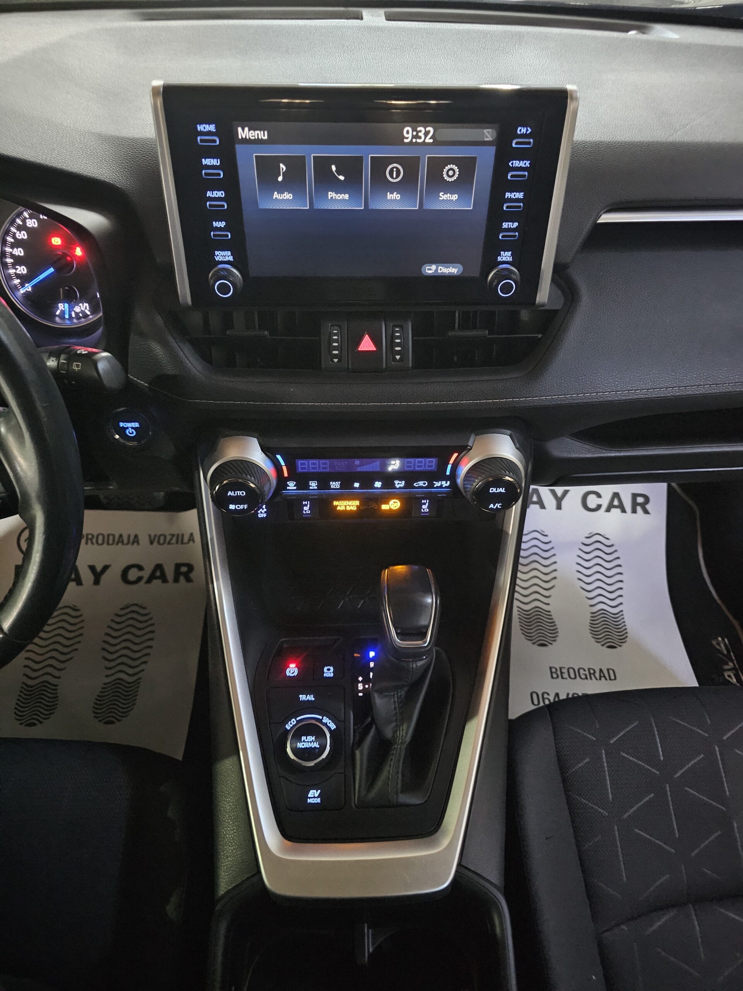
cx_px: 372
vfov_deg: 73.9
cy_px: 496
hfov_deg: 58.9
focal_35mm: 23
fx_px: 658
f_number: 1.7
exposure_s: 1/16.7
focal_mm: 6.3
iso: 2500
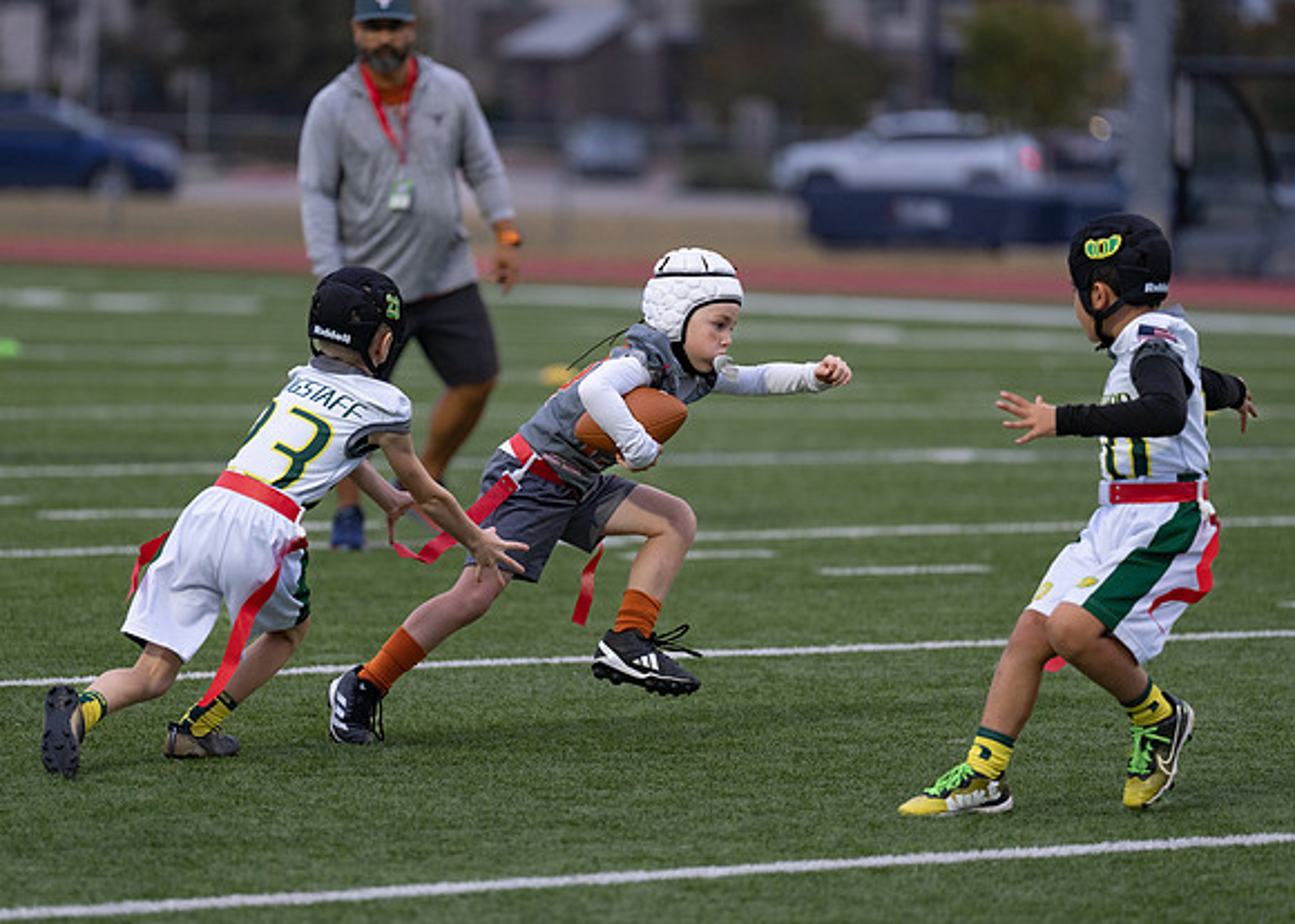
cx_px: 549
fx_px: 8961
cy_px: 458
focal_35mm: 244
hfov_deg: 8.3
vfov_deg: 5.9
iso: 800
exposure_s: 1/1000
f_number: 2.8
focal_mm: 200
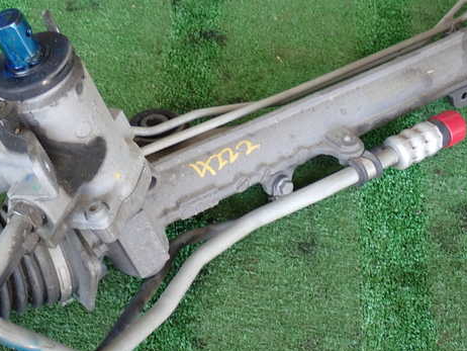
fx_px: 823
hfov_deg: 31.6
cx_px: 206
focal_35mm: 61
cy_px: 163
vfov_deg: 24.0
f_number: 3.1
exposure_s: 1/50
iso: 200
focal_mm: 8.4
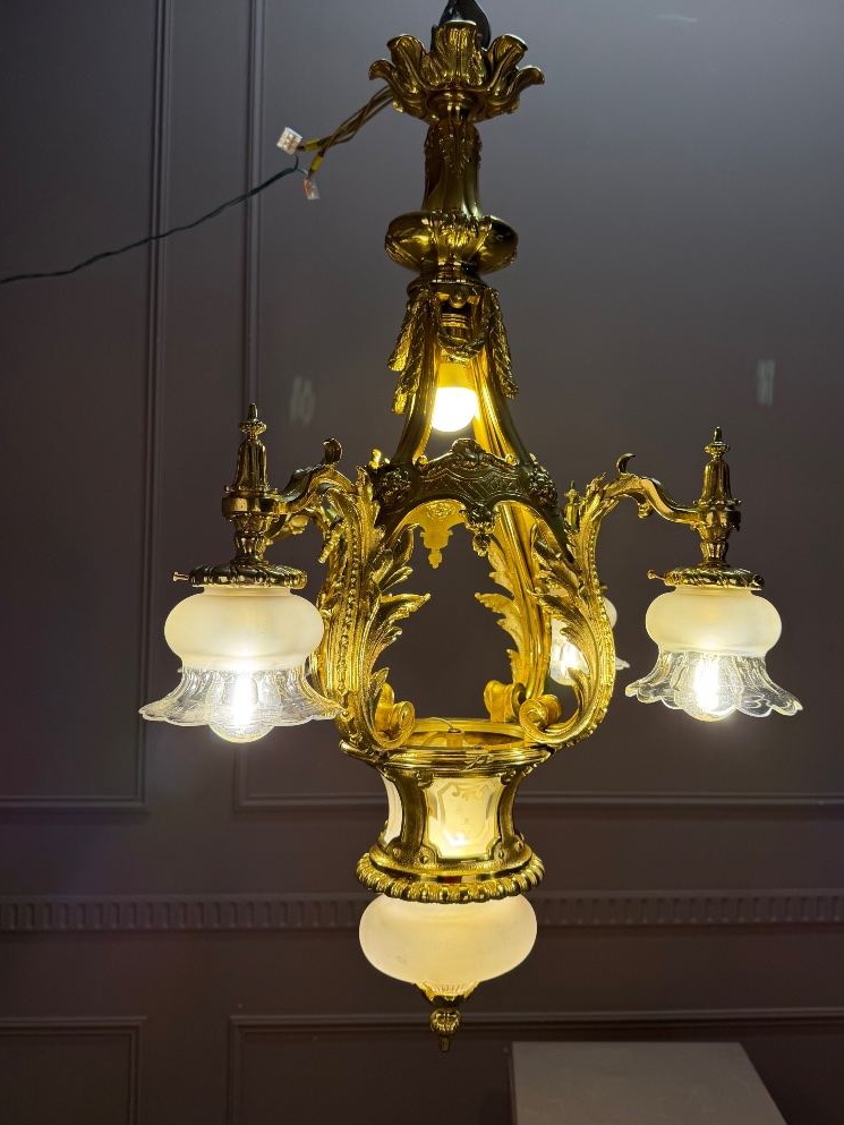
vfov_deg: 61.6
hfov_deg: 48.0
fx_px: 943
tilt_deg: +2.9
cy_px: 534
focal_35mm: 29
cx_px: 495
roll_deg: -0.6
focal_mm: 6.76
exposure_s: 1/100
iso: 64
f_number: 1.78
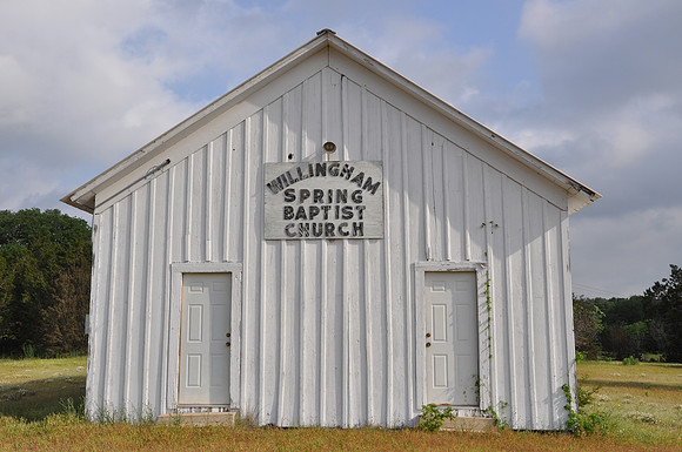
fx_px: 738
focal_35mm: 39
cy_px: 226
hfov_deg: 49.6
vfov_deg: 34.1
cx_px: 341
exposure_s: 1/320
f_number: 9
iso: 200
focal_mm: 26
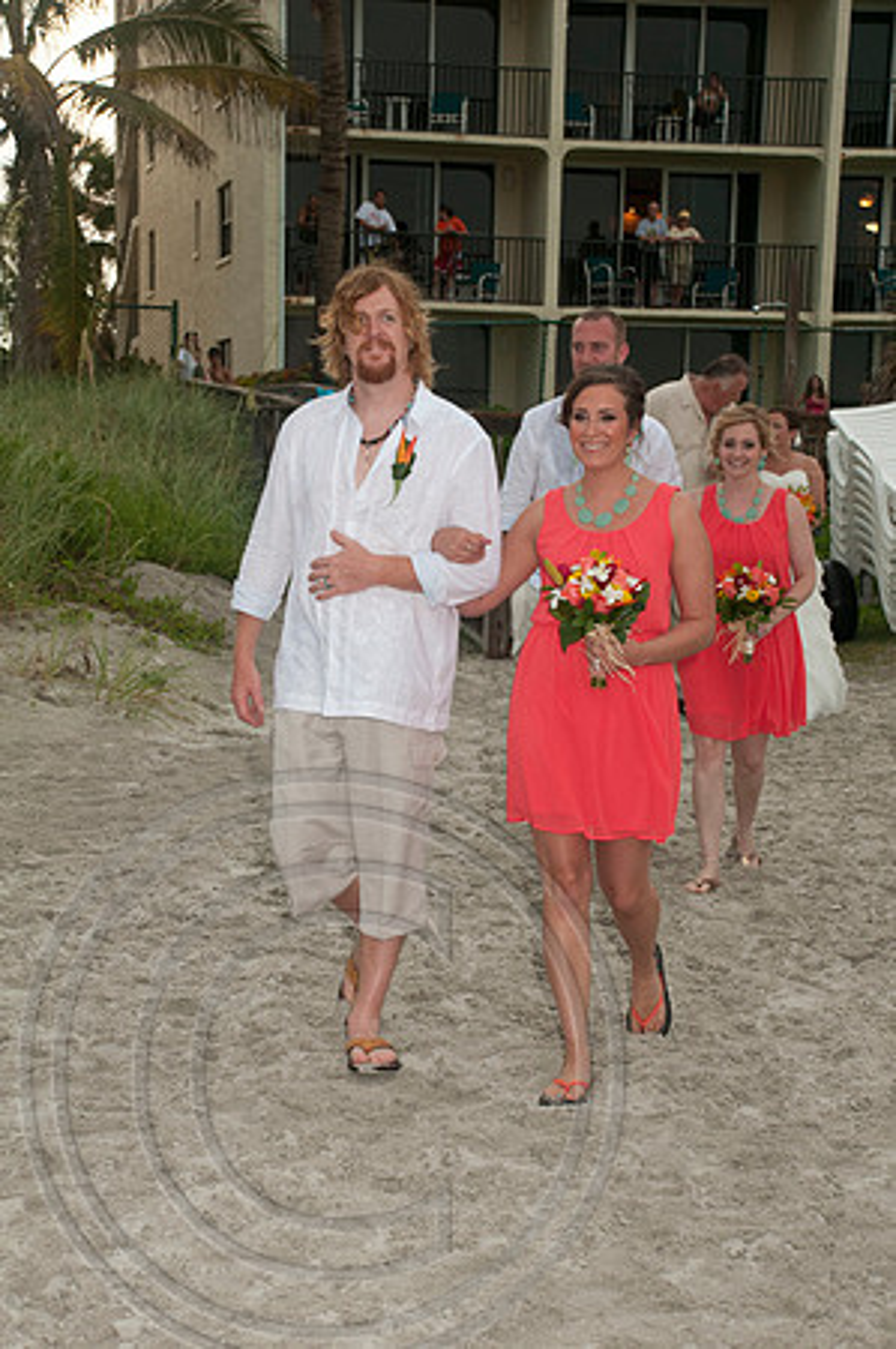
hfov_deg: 18.9
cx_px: 448
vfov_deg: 28.1
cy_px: 674
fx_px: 2694
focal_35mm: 72
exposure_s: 1/100
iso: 400
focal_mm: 48
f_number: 5.6
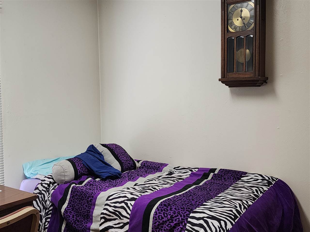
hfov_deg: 73.9
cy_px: 116
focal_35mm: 23
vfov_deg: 58.9
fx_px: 206
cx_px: 155
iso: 160
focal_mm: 6.4
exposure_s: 1/120
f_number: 1.8
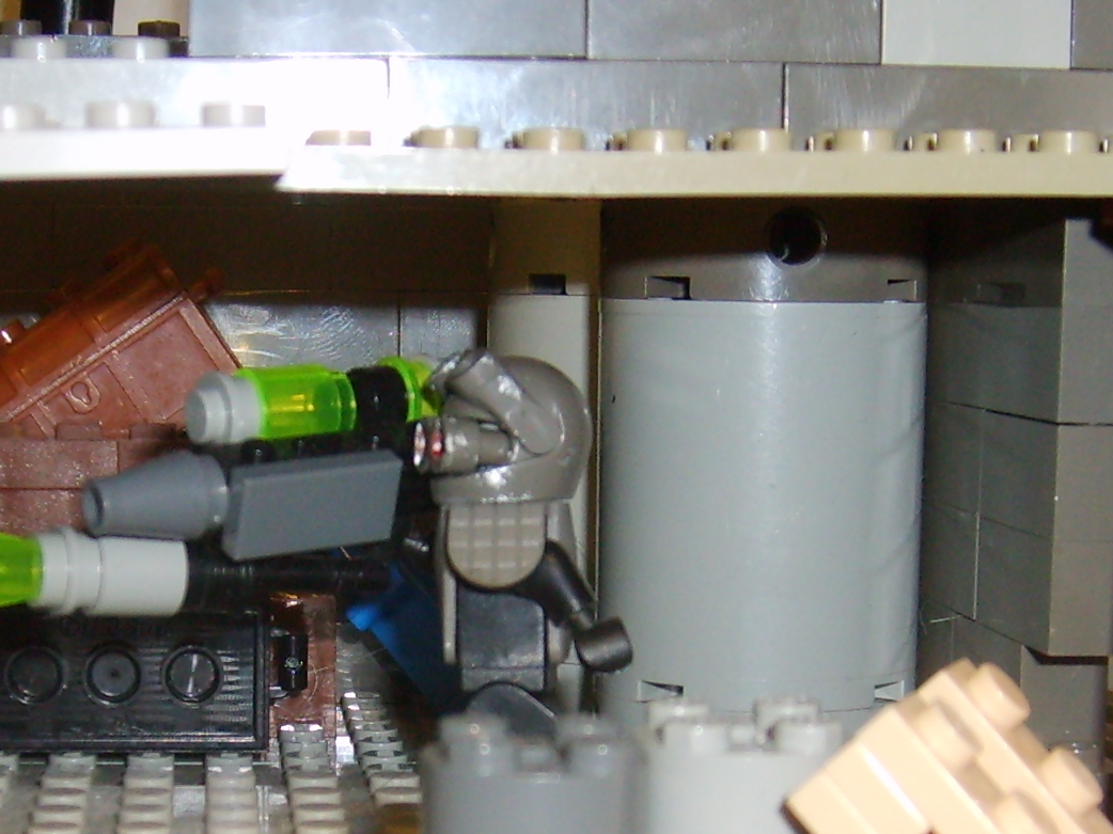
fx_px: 2765
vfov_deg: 17.0
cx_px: 365
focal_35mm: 86
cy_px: 651
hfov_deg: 22.7
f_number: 2.8
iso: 100
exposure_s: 1/45
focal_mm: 5.8
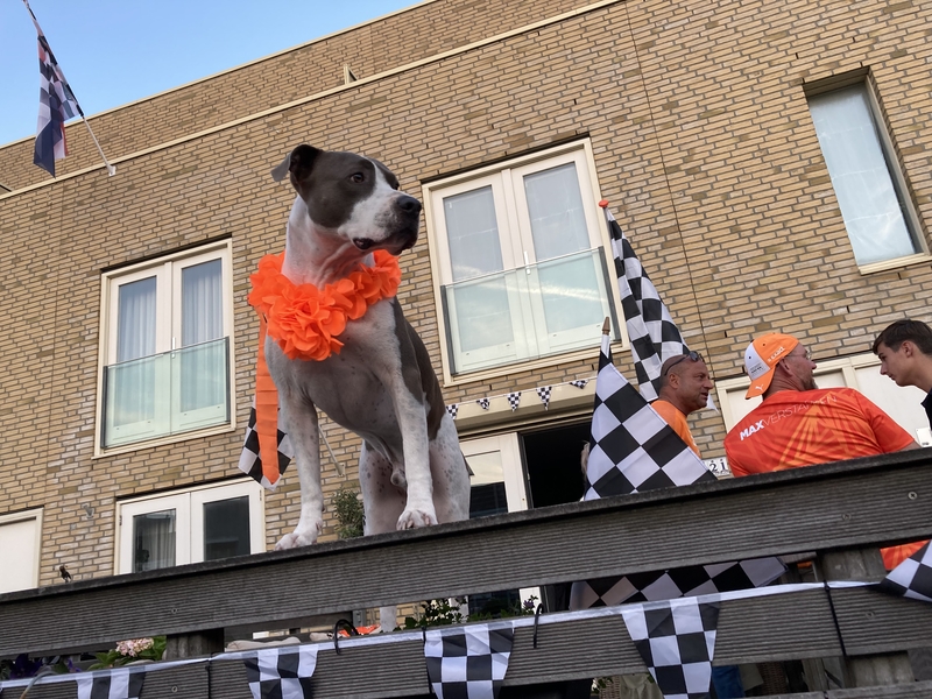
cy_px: 350
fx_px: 754
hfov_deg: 63.4
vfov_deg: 49.7
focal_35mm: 28
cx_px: 466
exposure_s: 1/121
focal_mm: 3.99
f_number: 1.8
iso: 40
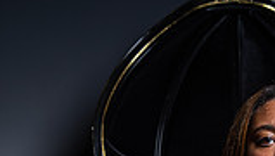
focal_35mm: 71
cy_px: 373
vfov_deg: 13.0
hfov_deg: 28.3
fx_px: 519
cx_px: 258
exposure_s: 1/125
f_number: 5.6
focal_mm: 24
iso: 100
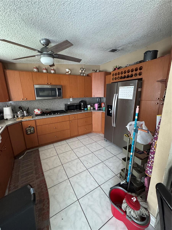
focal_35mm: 14
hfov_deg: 85.7
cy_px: 115
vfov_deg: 102.1
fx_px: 93
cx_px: 86
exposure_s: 1/60
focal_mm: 2.22
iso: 800
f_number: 2.2
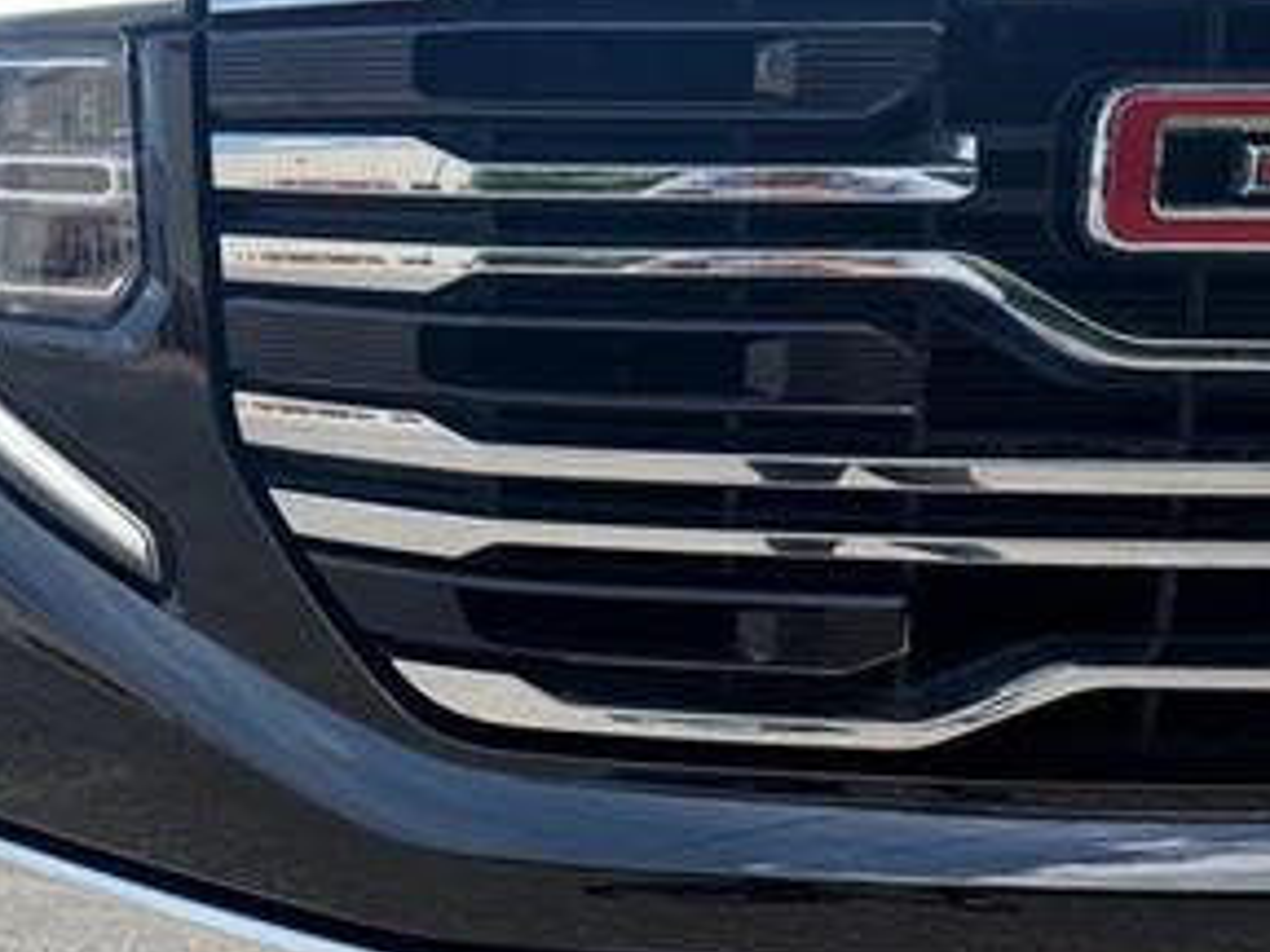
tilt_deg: -13.9
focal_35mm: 42
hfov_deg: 44.6
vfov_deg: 34.2
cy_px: 599
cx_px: 525
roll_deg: +1.6
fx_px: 1541
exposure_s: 1/1522
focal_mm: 6.76
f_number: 1.78
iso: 80
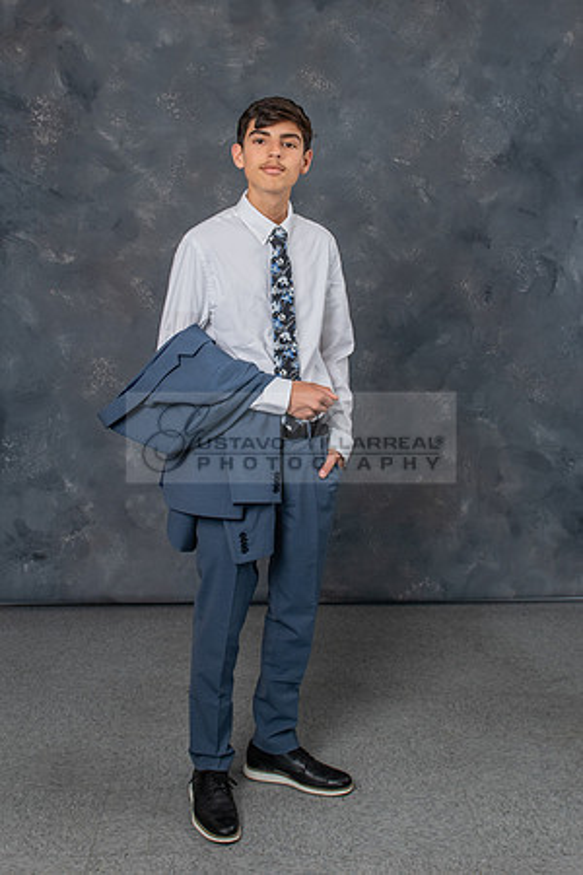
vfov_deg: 43.6
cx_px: 287
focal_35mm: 45
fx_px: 1083
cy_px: 333
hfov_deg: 30.1
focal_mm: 24
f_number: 5.6
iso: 200
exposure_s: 1/160
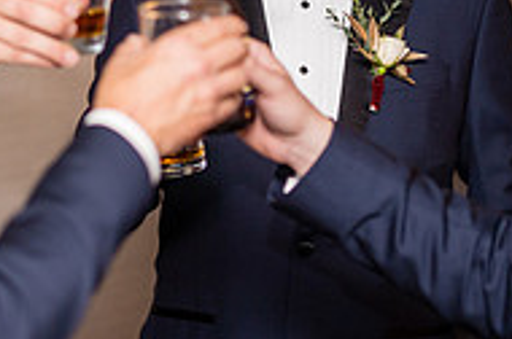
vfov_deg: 8.9
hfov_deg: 13.4
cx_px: 229
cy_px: 20
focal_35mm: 153
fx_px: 2172
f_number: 1.4
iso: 500
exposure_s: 1/250
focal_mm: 50
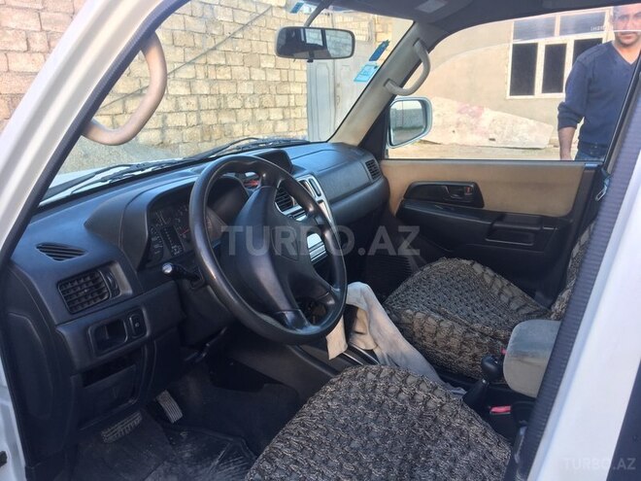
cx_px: 320
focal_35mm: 29
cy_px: 240
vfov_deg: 48.2
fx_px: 537
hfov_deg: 61.7
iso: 25
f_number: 2.2
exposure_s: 1/33
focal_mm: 4.15
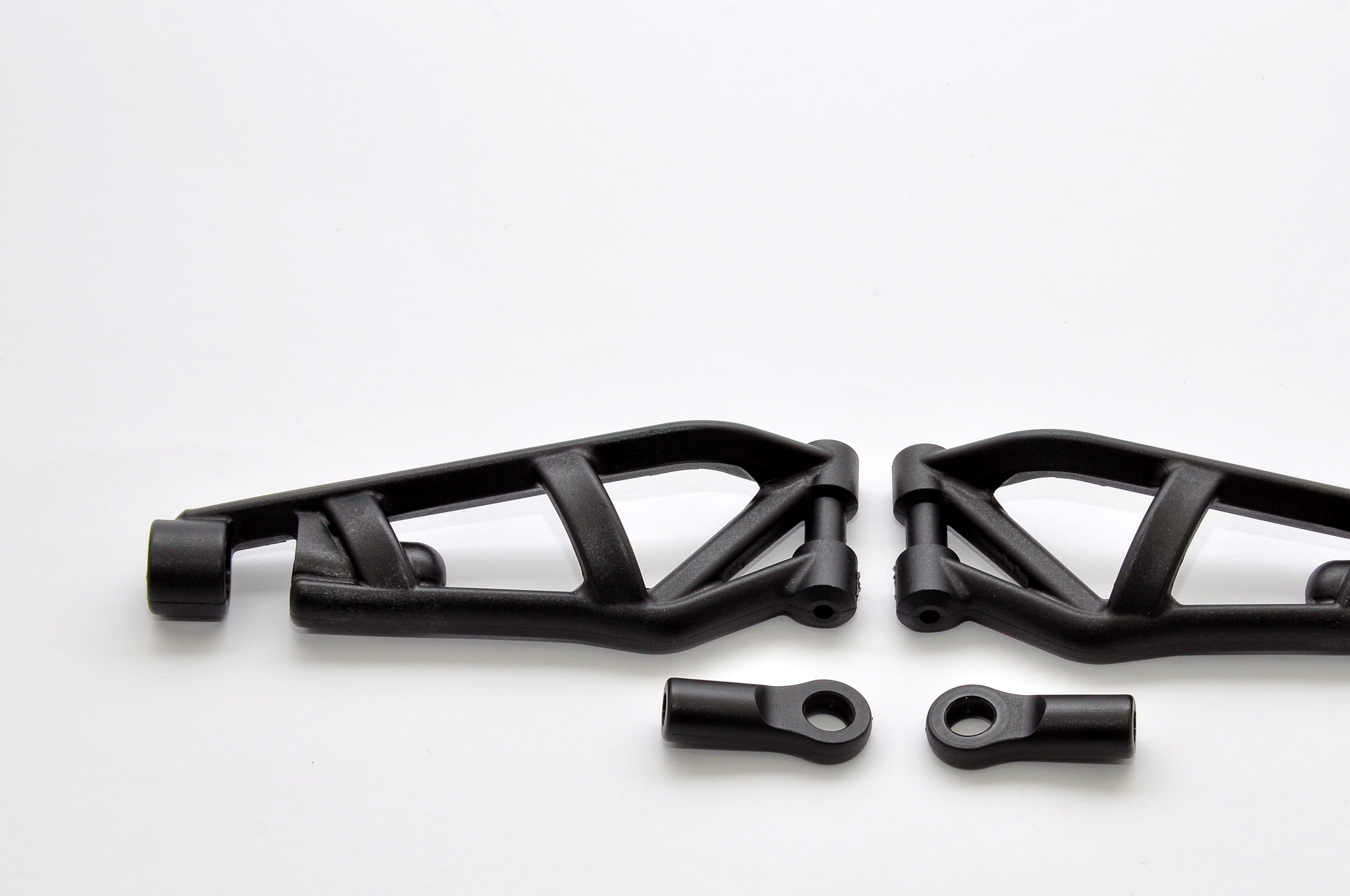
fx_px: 4932
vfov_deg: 10.4
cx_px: 864
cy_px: 549
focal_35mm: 132
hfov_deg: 15.6
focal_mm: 65
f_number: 14
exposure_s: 1/60
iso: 200
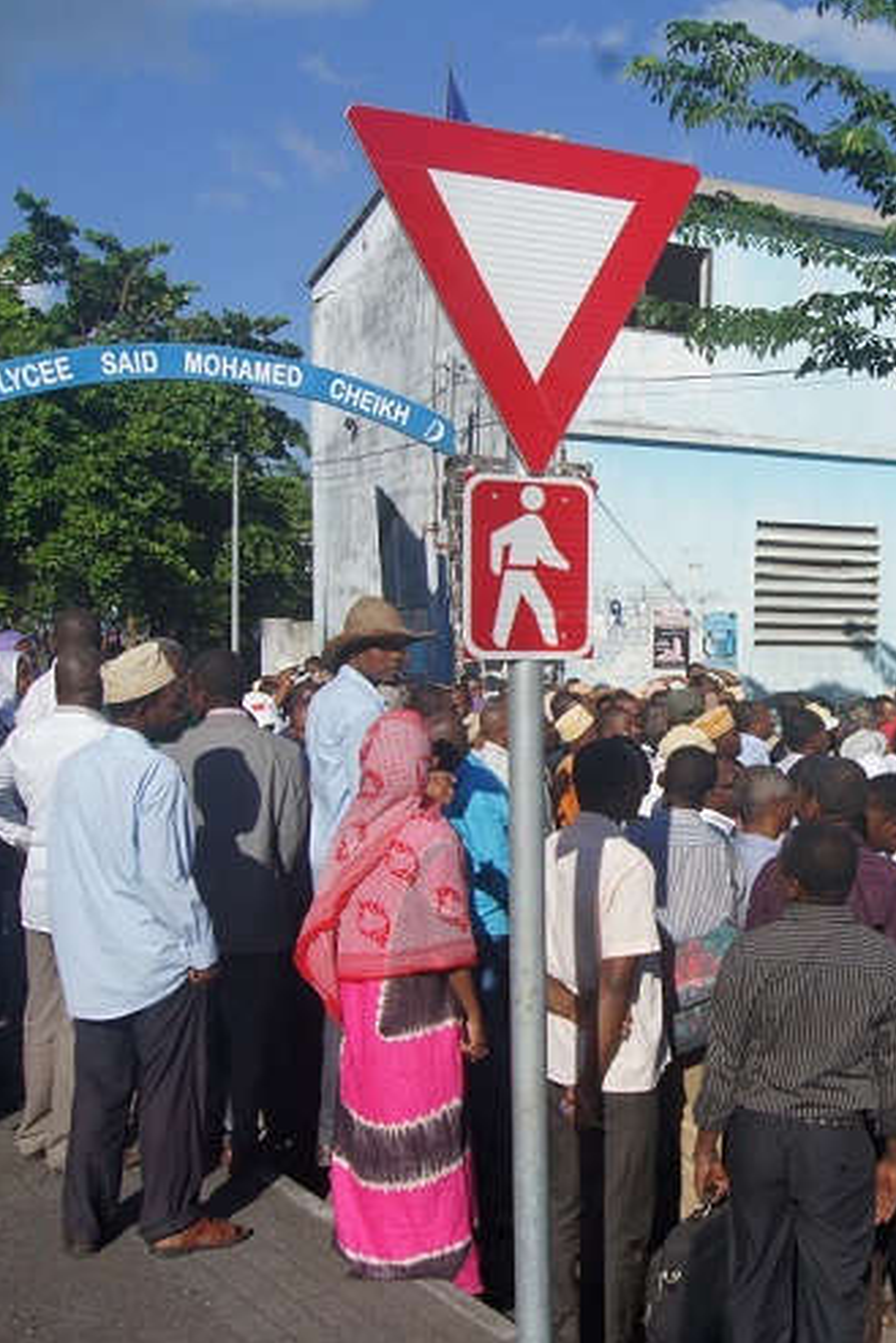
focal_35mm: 41
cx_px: 861
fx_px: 1529
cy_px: 676
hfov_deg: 30.7
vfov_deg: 47.4
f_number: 10
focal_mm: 18
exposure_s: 1/640
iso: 200
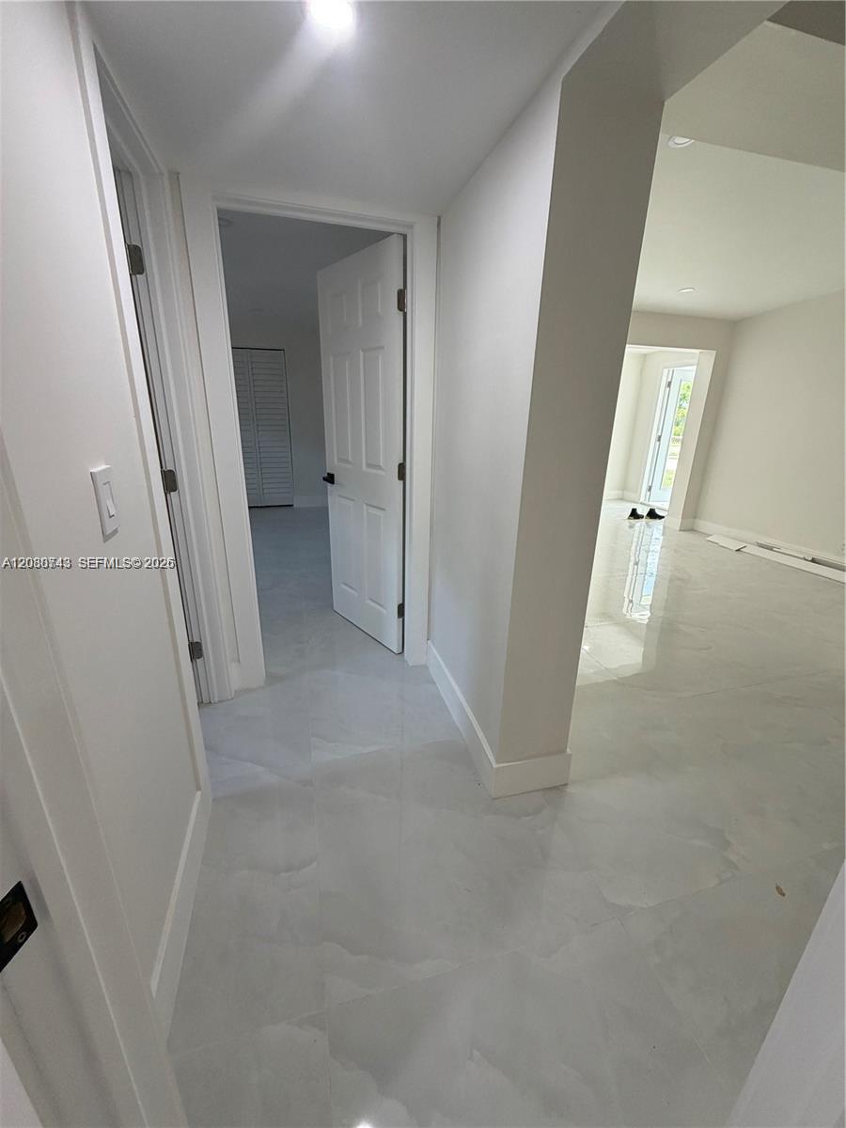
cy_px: 564
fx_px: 456
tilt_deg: -18.5
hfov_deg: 85.7
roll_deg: -1.7
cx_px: 423
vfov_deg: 102.1
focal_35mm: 14
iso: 200
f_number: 2.2
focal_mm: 2.22
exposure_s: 1/121
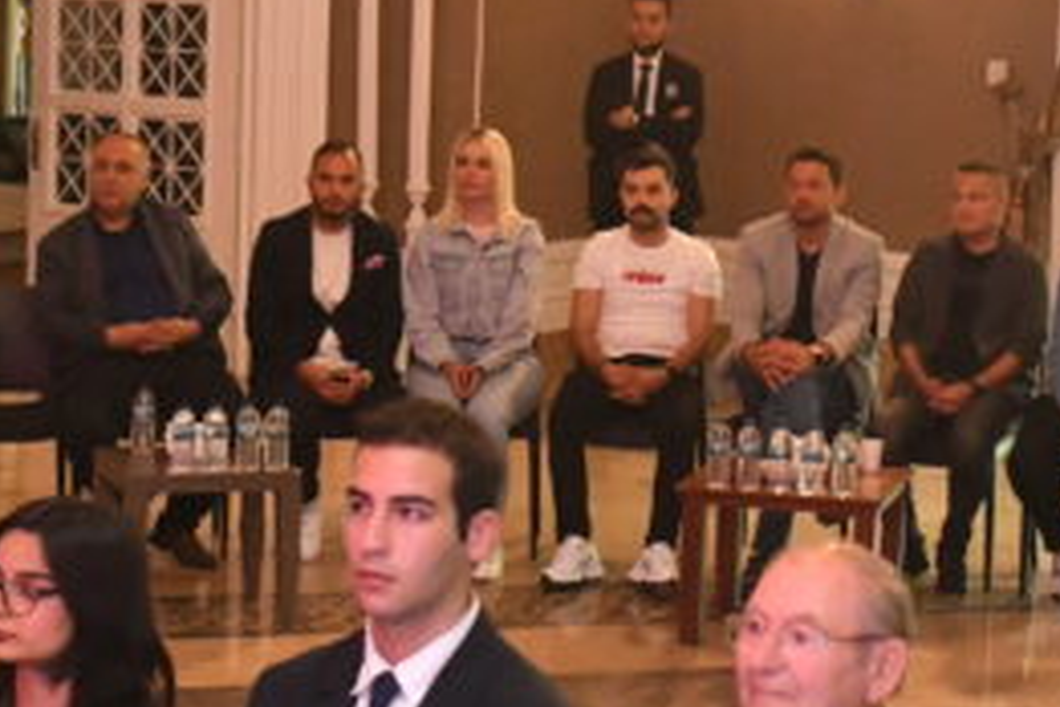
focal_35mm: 110
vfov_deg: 12.4
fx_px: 3239
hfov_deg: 18.5
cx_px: 764
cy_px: 193
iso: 3200
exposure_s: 1/250
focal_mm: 28
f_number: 4.5
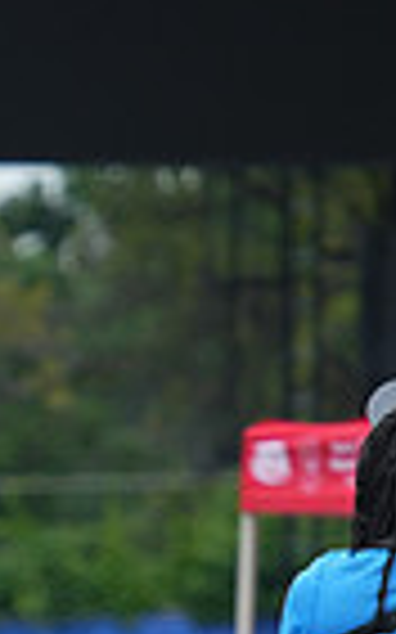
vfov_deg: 1.8
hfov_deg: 1.1
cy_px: 771
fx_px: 20639
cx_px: -729
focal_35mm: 1194
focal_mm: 285
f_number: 5.6
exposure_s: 1/1250
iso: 400
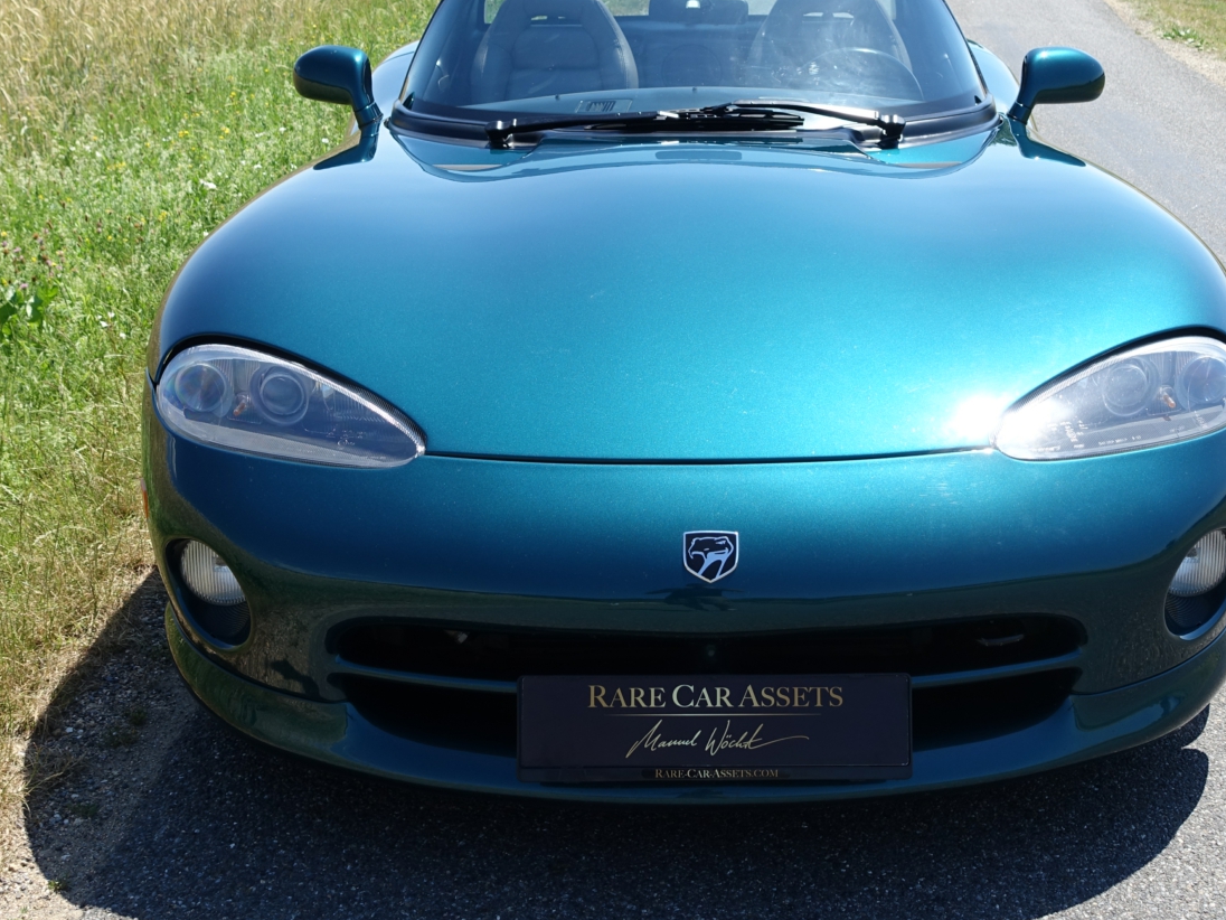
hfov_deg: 35.5
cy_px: 365
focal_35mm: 54
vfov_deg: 27.0
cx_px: 694
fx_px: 1913
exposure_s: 1/640
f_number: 4
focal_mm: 13.92
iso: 125
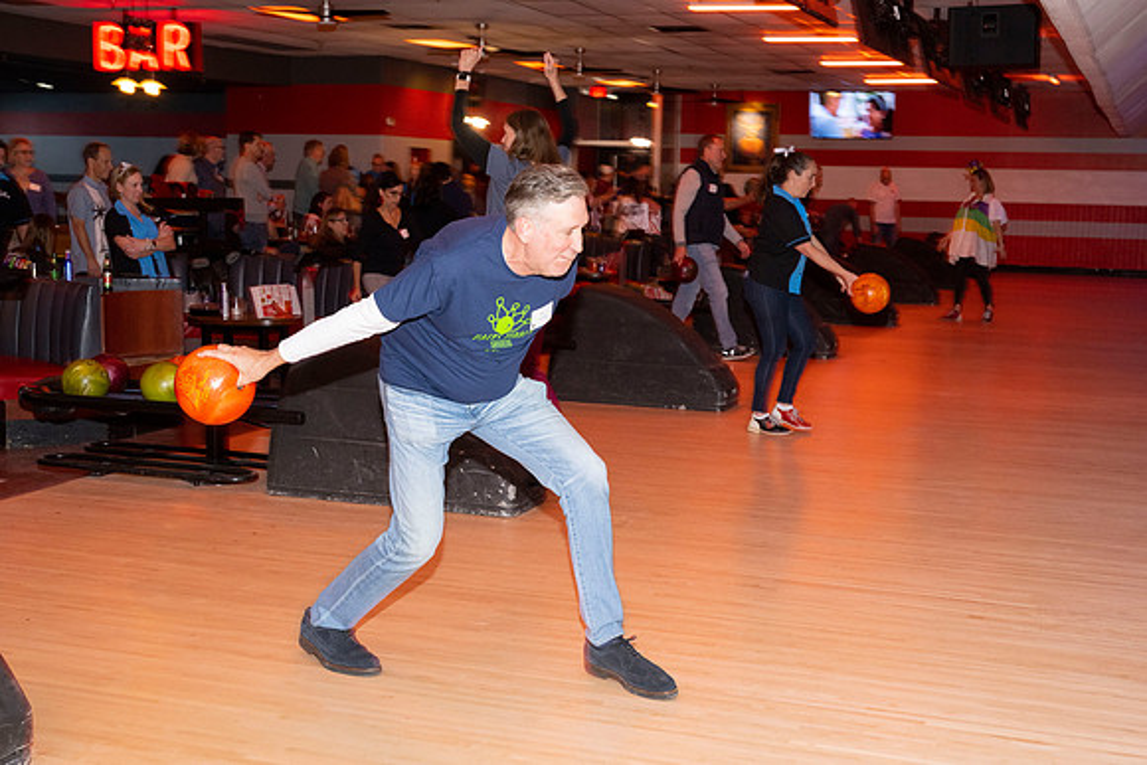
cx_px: 574
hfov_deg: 42.7
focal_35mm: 46
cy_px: 382
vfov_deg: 29.3
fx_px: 1466
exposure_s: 1/100
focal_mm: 46
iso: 2000
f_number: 5.6
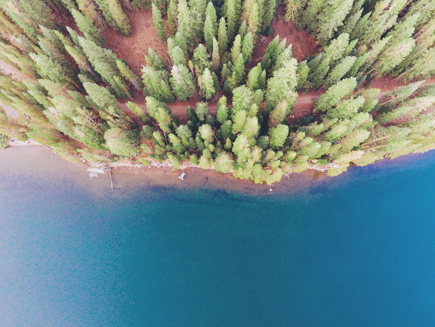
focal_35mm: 20
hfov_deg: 81.7
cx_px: 218
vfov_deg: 66.0
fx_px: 251
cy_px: 164
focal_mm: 3.61
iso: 227
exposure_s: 1/25
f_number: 2.8
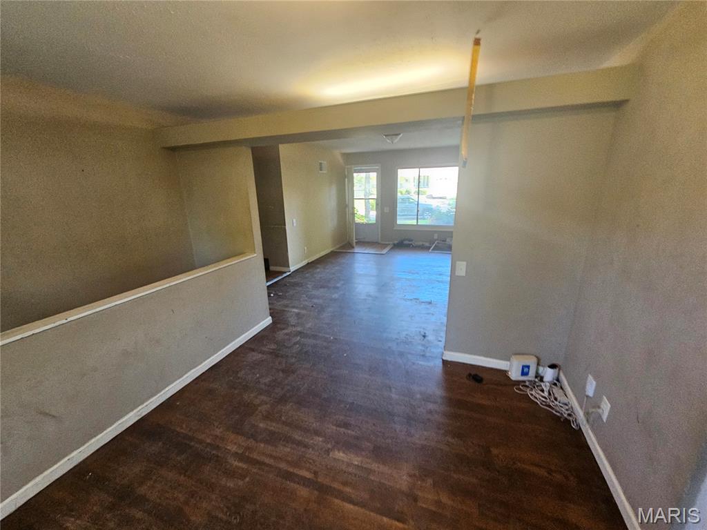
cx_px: 354
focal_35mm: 13
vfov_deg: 89.9
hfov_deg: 106.2
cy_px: 265
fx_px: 266
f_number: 2.2
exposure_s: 1/40
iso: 320
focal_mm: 2.2
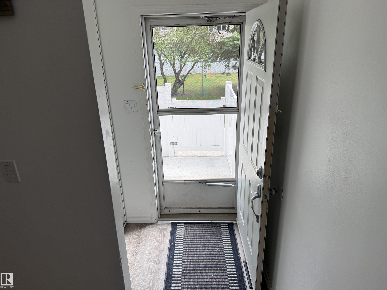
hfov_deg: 71.6
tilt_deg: -21.3
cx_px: 194
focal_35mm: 24
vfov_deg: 56.8
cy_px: 145
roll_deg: +1.6
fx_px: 268
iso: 80
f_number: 1.78
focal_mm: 6.76
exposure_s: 1/632
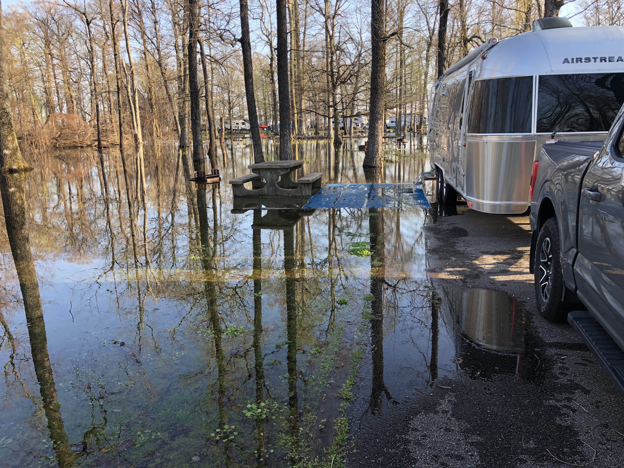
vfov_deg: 49.7
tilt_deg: -9.9
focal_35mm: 28
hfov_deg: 63.4
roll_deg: +2.4
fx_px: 505
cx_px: 312
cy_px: 234
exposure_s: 1/129
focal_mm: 4
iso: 20
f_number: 1.8
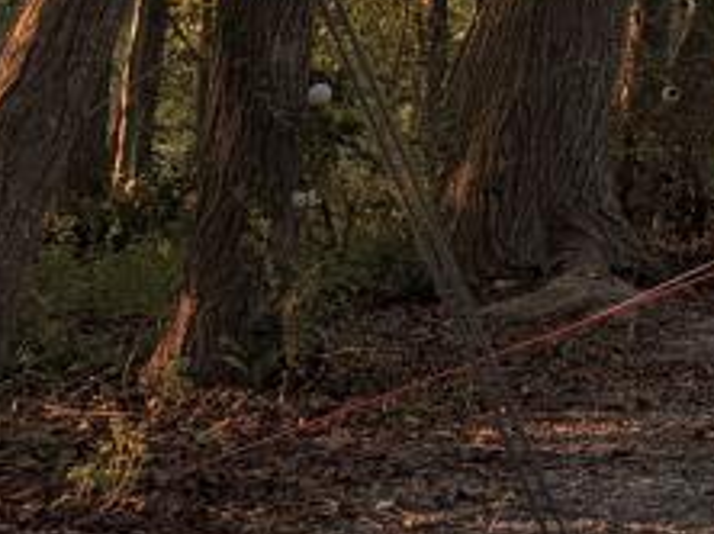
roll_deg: -1.6
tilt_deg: +17.0
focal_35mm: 169
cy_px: -984
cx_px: 1637
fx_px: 3482
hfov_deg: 10.3
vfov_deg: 7.8
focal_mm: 5.96
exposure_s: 1/571
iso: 50
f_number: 1.6
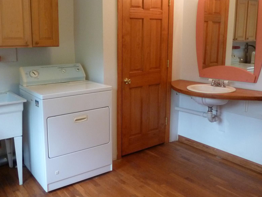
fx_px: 250
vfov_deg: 42.9
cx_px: 91
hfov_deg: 54.4
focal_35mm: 33
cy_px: 87
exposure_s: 1/30
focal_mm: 4.1
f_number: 3.3
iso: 400
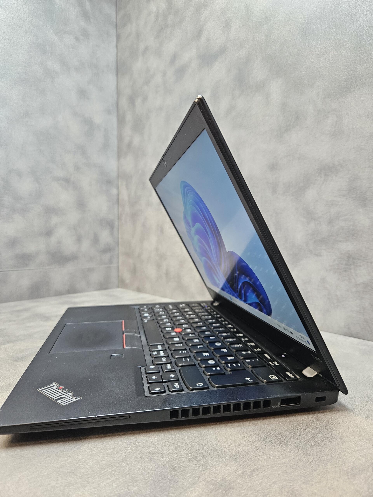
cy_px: 248
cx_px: 186
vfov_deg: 73.9
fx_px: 330
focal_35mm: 23
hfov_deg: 58.9
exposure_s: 1/100
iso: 400
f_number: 1.8
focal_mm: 5.4
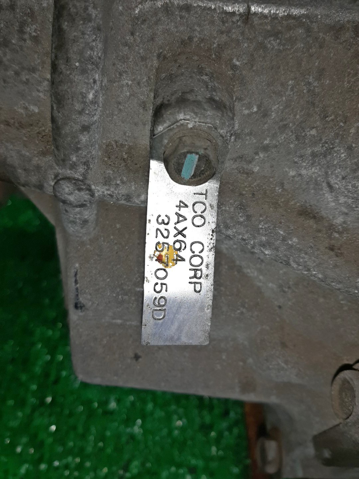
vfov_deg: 67.3
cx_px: 180
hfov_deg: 53.1
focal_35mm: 26
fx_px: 360
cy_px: 240
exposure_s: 1/127
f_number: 1.7
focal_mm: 3.93
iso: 40
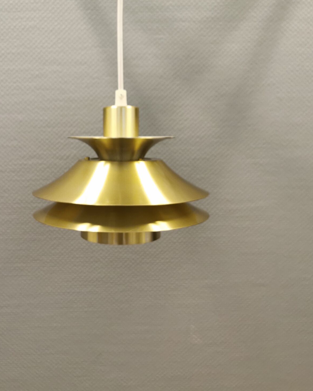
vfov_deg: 50.3
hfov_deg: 40.9
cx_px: 119
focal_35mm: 36
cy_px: 194
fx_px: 417
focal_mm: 5.56
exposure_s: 1/50
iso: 200
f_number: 1.6
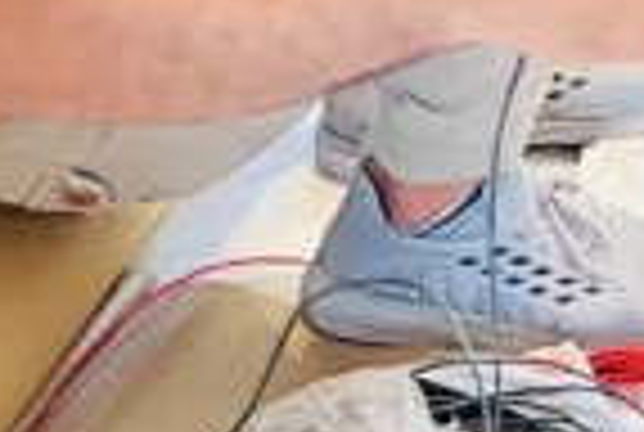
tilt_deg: -30.6
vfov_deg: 7.1
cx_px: 986
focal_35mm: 193
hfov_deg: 10.3
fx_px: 3460
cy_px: -86
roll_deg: -0.7
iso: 250
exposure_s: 1/50
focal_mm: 5.7
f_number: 1.5
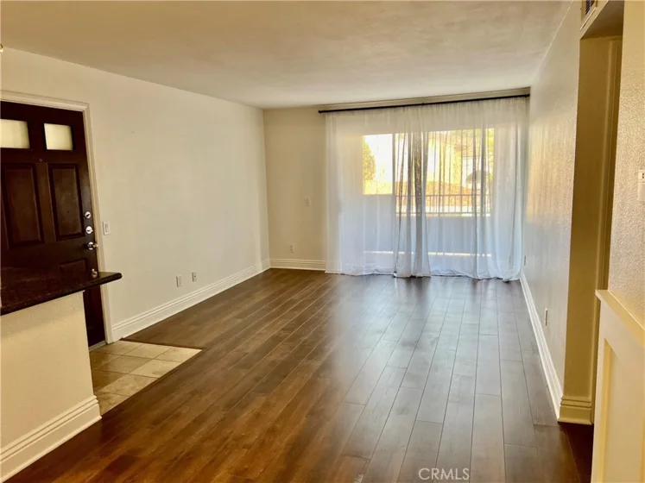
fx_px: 484
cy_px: 242
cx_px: 322
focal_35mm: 26
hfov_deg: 67.3
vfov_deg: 53.1
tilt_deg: -9.3
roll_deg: +1.4
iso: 64
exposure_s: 1/120
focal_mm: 5.7
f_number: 1.5
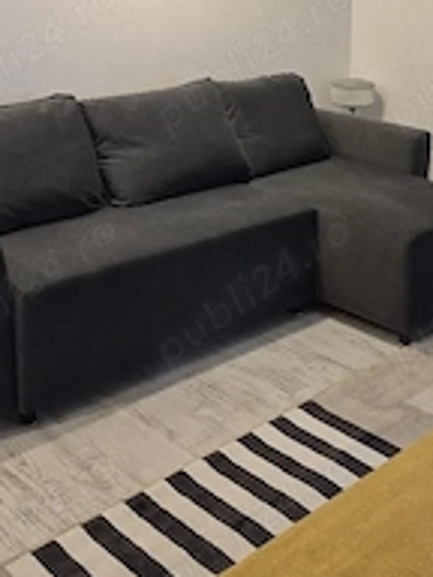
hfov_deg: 29.9
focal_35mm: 48
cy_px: 93
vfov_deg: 37.8
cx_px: 313
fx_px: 801
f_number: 1.8
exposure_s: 1/100
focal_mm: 5.4
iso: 320
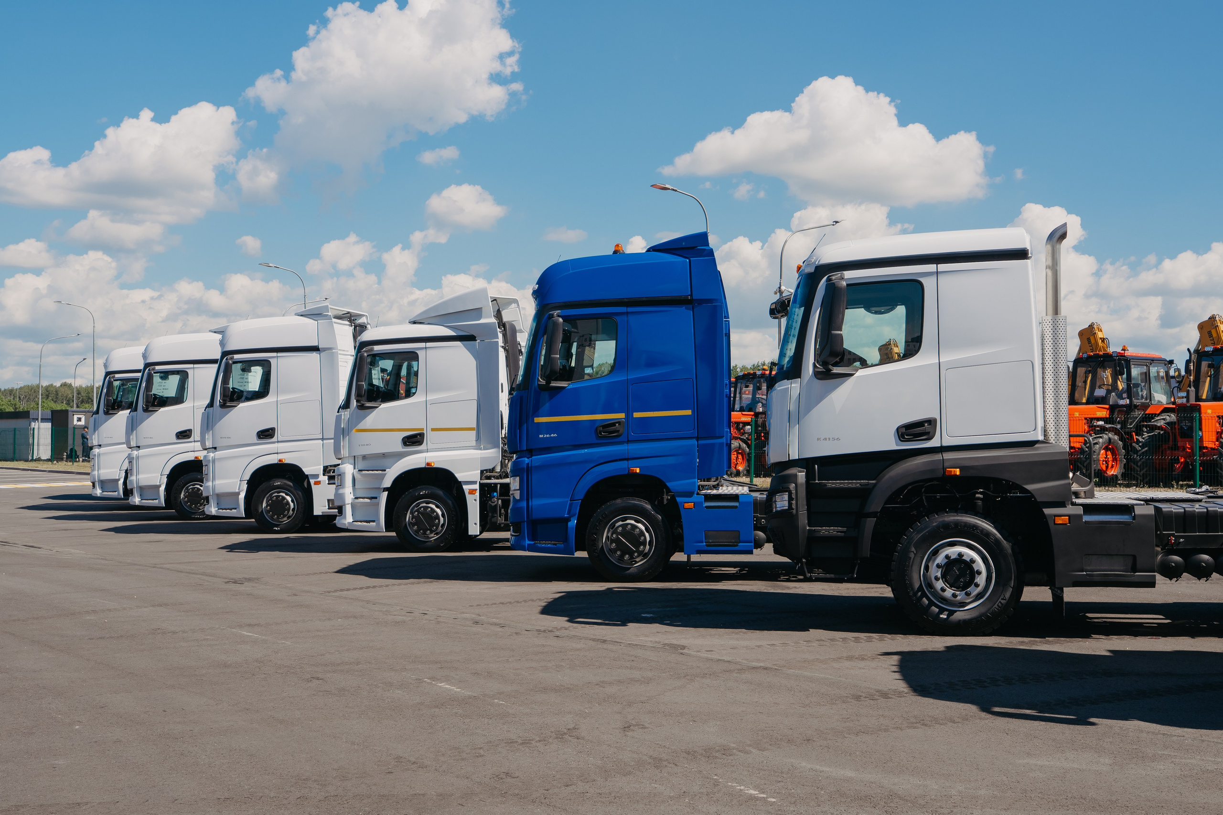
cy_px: 408
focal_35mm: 41
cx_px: 612
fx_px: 1393
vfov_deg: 32.6
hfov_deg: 47.4
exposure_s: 1/250
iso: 160
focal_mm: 41
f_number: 10
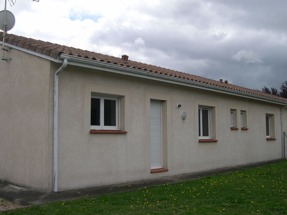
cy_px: 108
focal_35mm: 38
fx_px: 315
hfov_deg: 49.0
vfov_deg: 37.7
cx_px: 144
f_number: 7.6
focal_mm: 8
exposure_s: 1/181
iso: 100
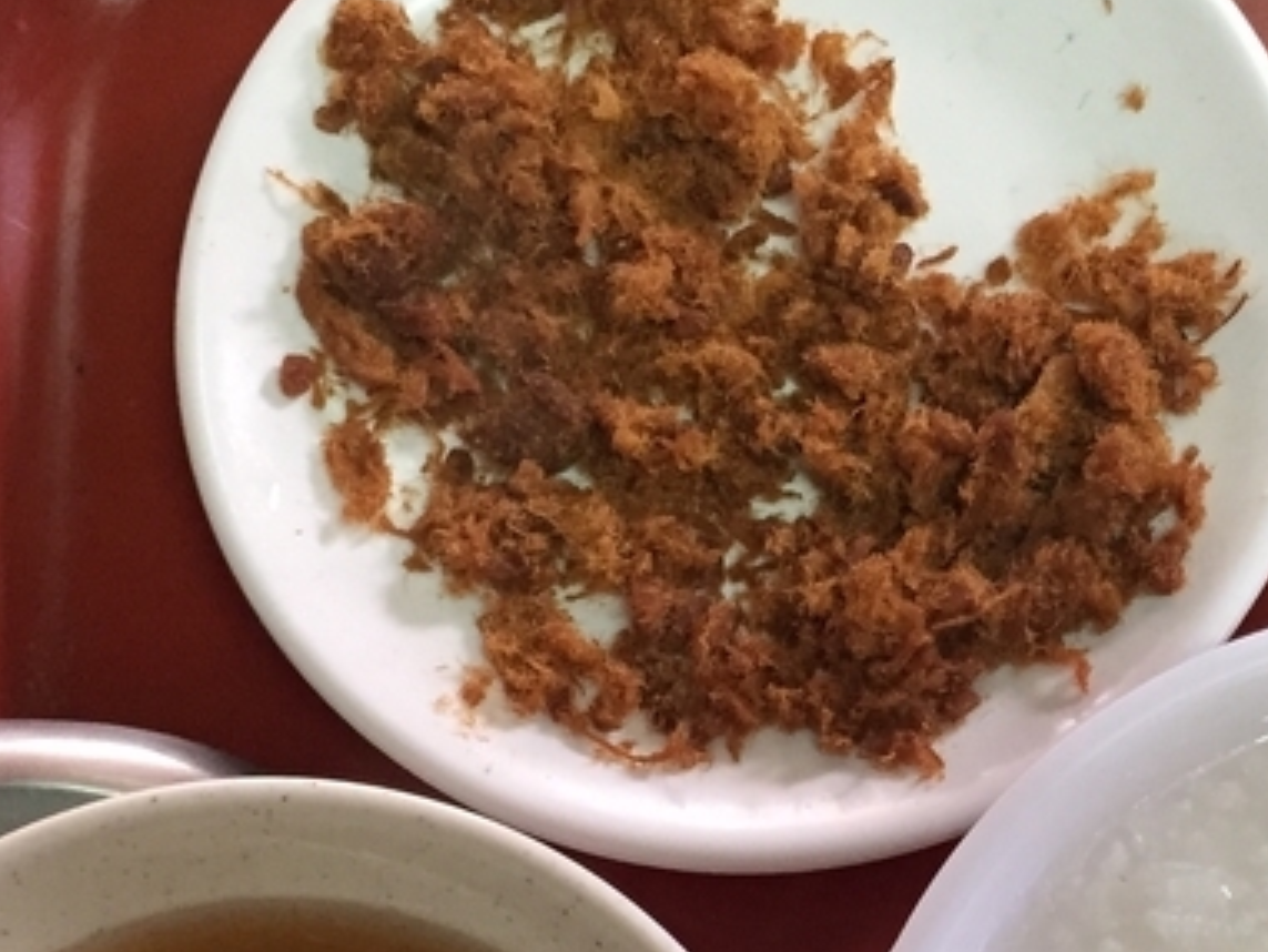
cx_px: 958
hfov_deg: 24.7
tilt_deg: -78.9
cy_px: 799
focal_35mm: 78
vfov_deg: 18.7
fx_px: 2858
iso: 160
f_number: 2.2
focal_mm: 4.15
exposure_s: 1/30
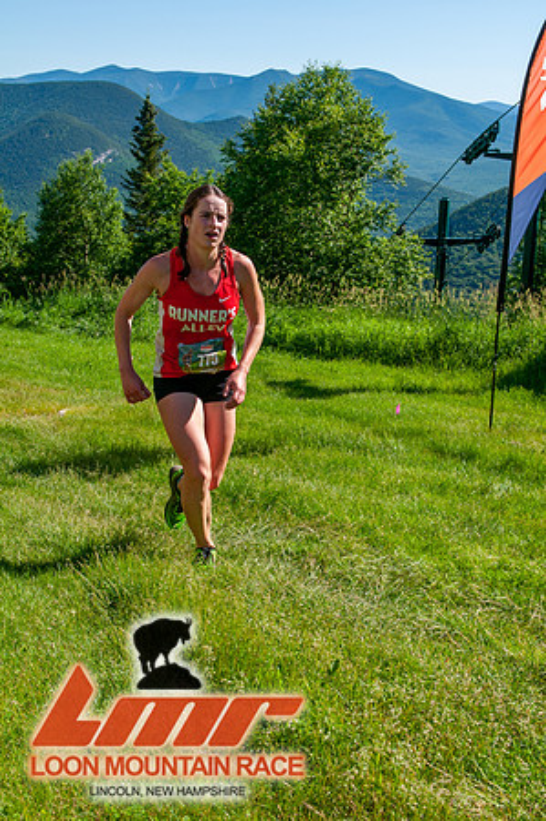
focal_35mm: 51
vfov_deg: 38.9
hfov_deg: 26.4
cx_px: 273
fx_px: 1163
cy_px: 410
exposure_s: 1/500
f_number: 8
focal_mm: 34
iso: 200
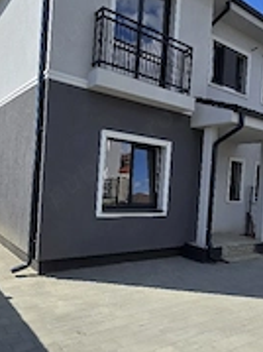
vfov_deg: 61.7
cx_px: 149
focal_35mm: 29
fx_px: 294
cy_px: 181
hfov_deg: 48.0
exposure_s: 1/2500
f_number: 2.2
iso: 50
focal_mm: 2.2
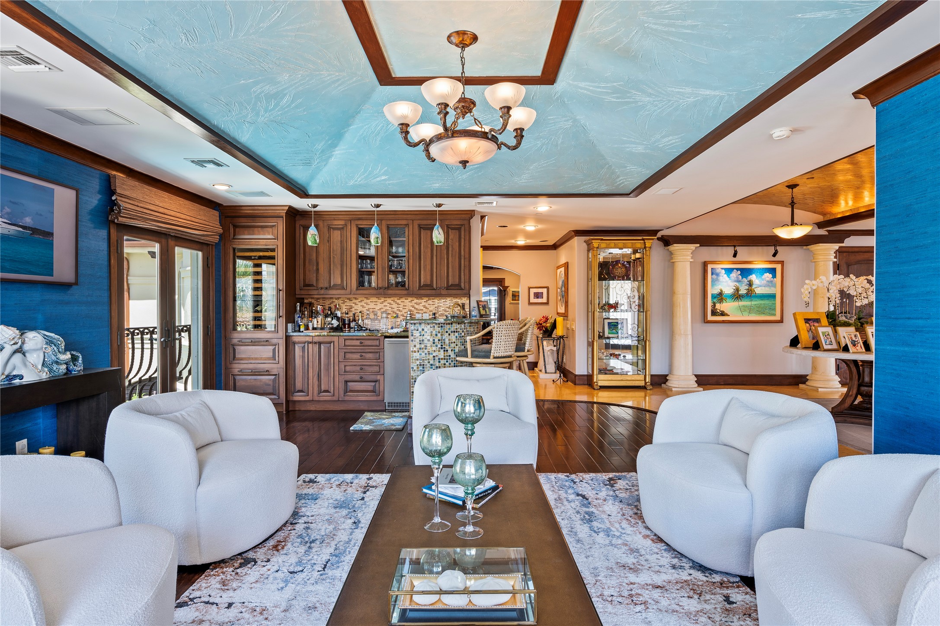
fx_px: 496
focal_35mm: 19
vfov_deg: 64.5
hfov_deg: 86.9
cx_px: 470
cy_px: 313
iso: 125
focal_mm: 19
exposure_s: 1/5
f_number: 6.3
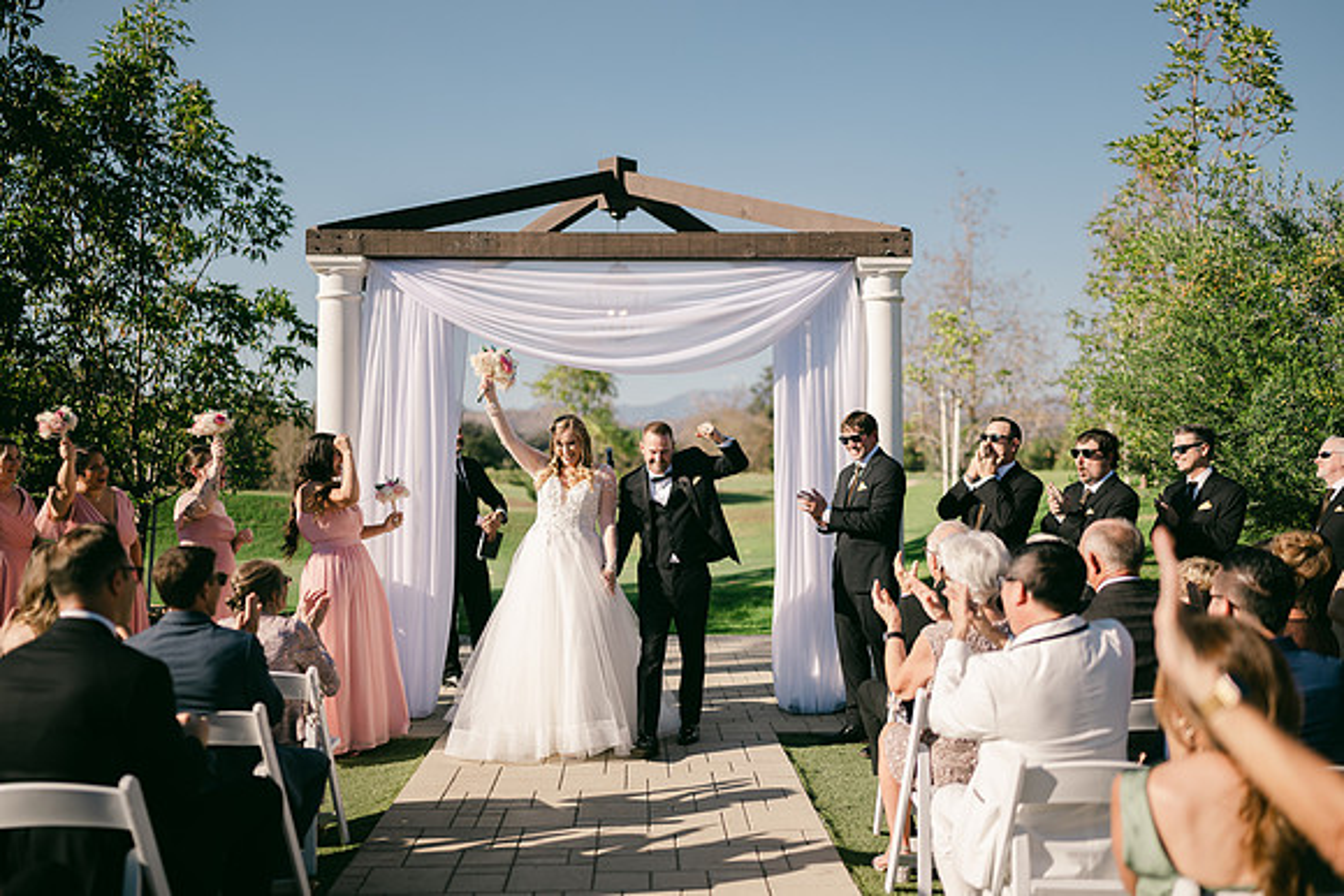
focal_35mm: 36
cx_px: 679
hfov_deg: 53.5
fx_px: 1332
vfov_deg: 37.2
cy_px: 448
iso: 64
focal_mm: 35
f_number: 1.3
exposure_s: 1/10000
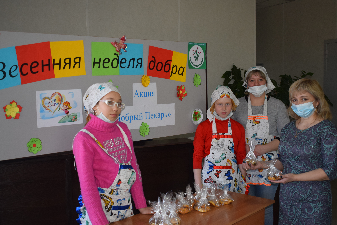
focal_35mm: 43
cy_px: 109
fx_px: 402
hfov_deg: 45.4
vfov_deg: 31.2
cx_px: 155
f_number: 4
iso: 800
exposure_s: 1/160
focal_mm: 26
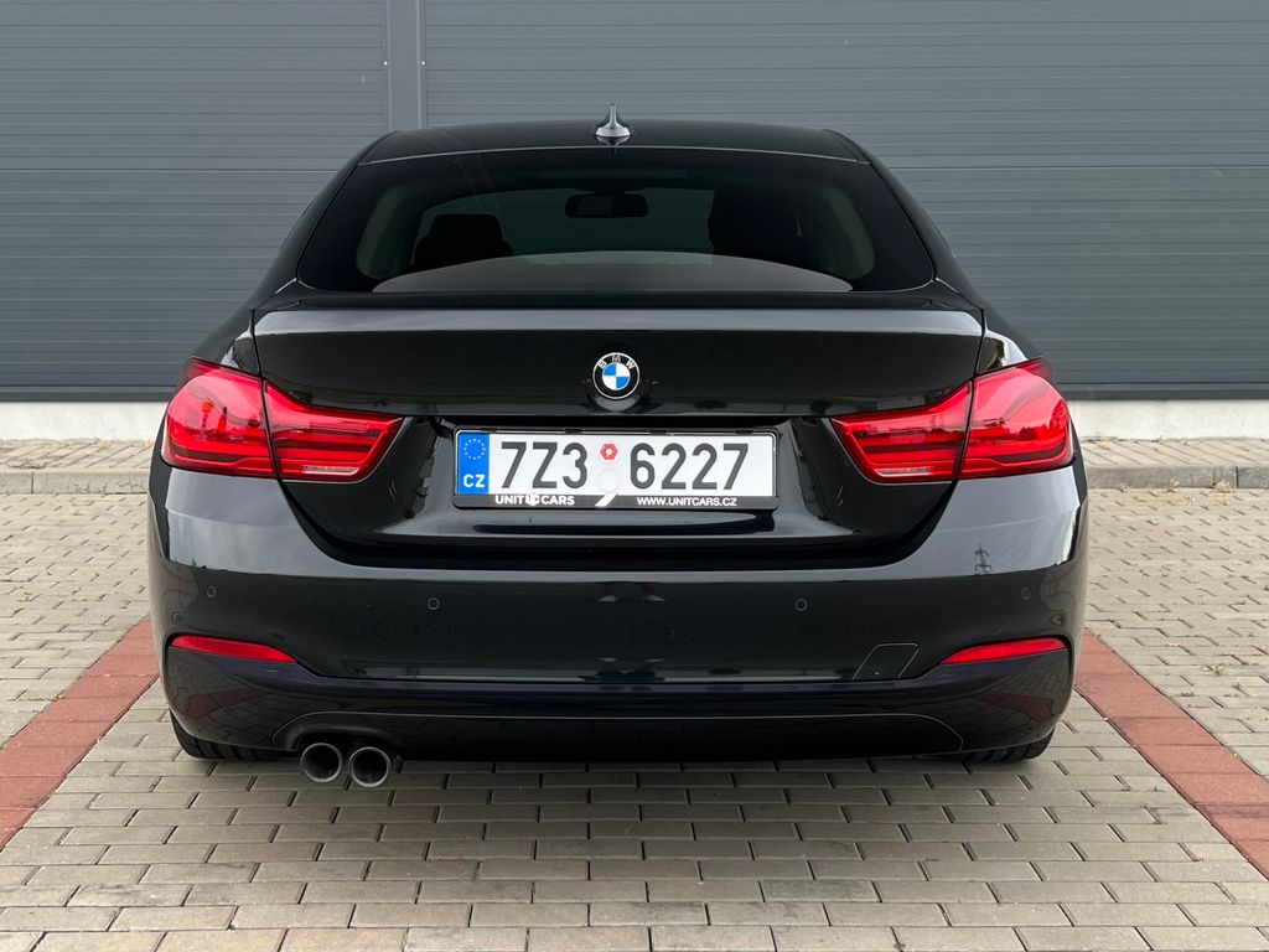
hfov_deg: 67.3
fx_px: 953
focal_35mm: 26
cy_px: 476
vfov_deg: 53.1
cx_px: 634
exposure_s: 1/121
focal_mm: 5.7
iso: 50
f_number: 1.5
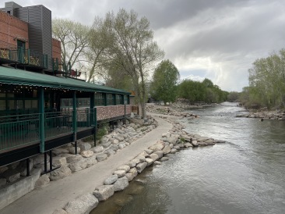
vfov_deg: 53.0
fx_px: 214
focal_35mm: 26
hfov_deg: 67.3
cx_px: 142
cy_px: 107
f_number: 1.8
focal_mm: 4.25
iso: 32
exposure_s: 1/733
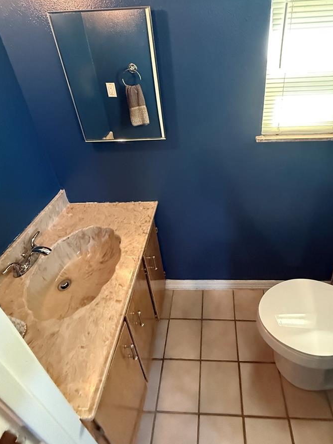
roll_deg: +3.1
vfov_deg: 82.3
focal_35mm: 19
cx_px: 200
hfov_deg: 68.0
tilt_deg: -25.8
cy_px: 154
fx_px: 244
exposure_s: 1/60
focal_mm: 2.22
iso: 1000
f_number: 2.2
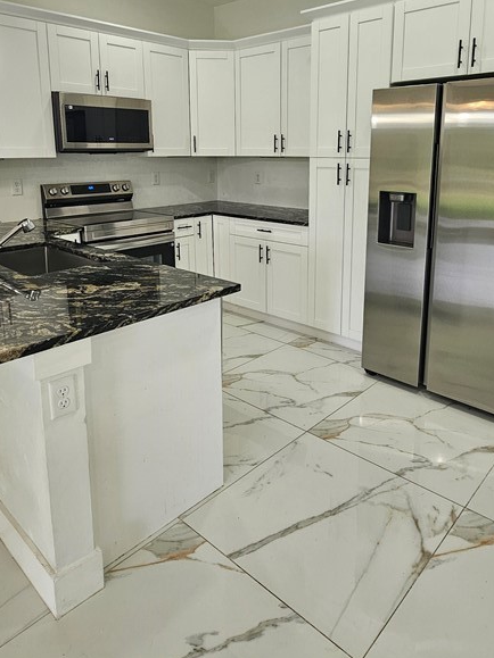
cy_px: 235
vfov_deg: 72.3
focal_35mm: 23
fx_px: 438
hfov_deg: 58.8
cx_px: 269
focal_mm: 2.2
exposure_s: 1/60
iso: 100
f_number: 2.2
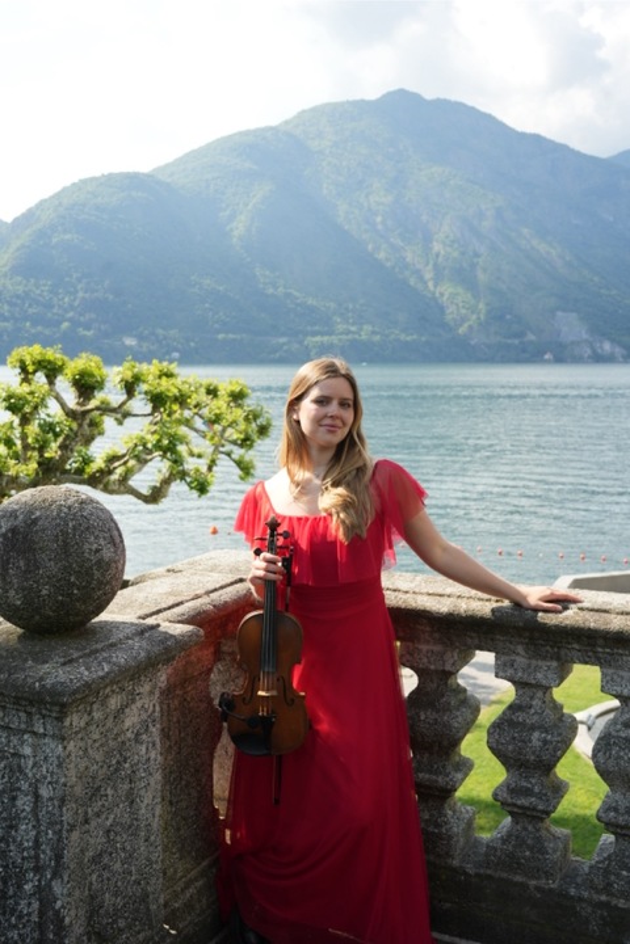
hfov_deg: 35.9
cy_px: 472
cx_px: 315
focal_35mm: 37
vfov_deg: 51.9
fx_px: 971
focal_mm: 37
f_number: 7.1
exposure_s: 1/125
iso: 100
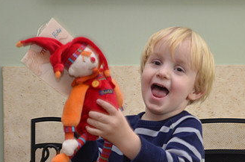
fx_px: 828
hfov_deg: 16.7
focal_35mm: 122
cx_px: 194
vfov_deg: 11.1
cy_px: 141
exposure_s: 1/60
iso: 800
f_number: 5.3
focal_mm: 46
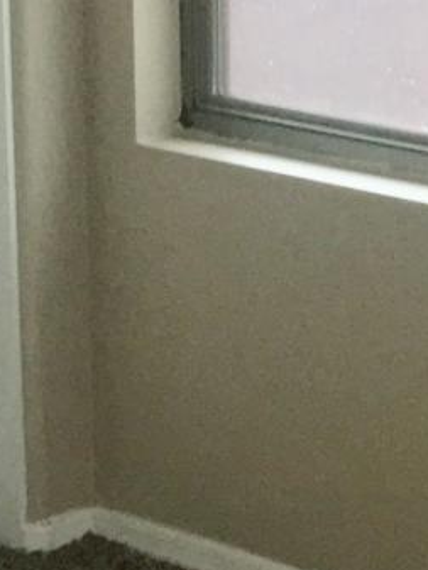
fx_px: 2834
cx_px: 283
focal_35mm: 172
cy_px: 298
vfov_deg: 11.5
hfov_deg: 8.6
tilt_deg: -15.5
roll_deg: +1.0
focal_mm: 4.15
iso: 100
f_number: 2.2
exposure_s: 1/30
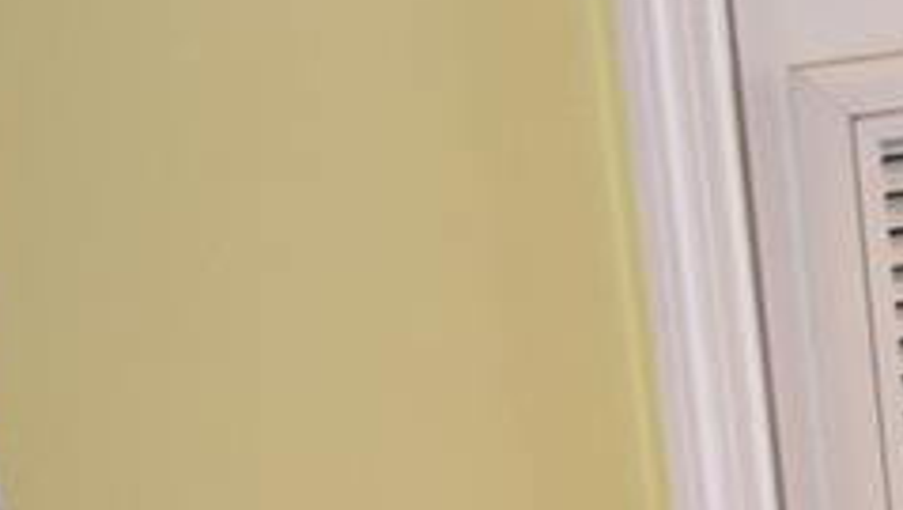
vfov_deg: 6.4
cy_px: 593
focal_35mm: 189
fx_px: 4530
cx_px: 2981
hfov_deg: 8.7
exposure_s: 1/60
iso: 1000
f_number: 4.5
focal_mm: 18
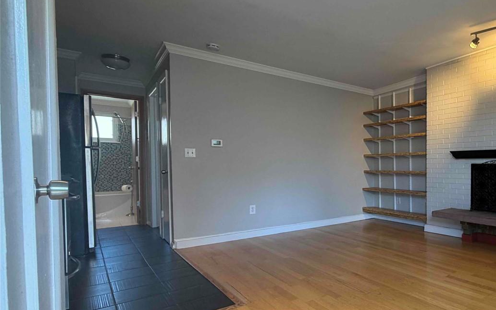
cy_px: 175
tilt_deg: -1.8
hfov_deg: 70.8
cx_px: 384
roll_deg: -0.5
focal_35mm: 23
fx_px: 311
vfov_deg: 52.8
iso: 160
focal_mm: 2.22
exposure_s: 1/60
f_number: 2.2
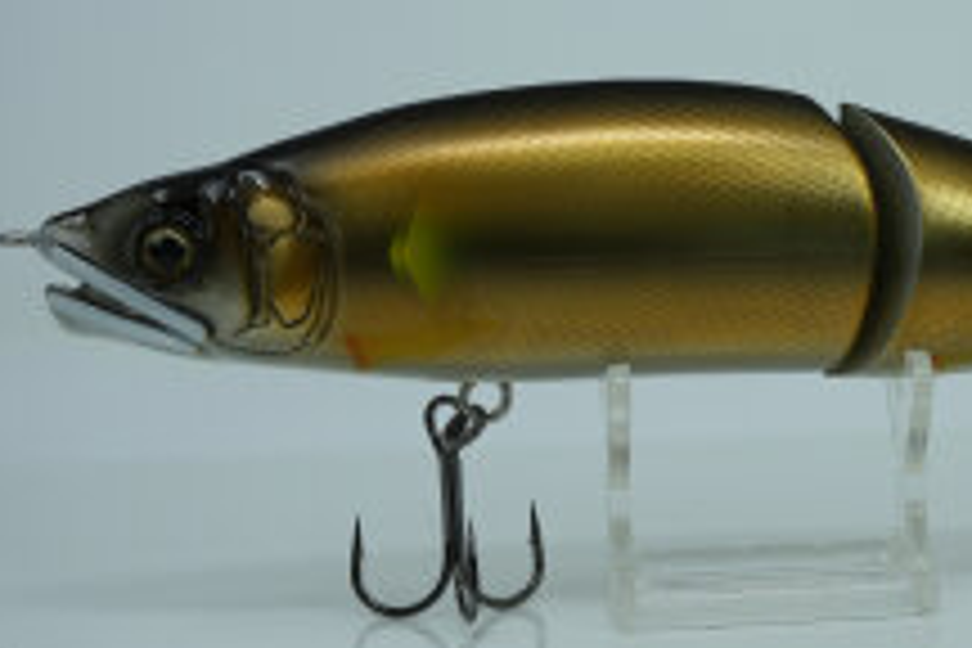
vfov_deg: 13.3
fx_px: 2781
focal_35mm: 103
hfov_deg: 19.6
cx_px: 796
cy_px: 176
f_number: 4.5
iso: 100
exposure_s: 1/200
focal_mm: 37
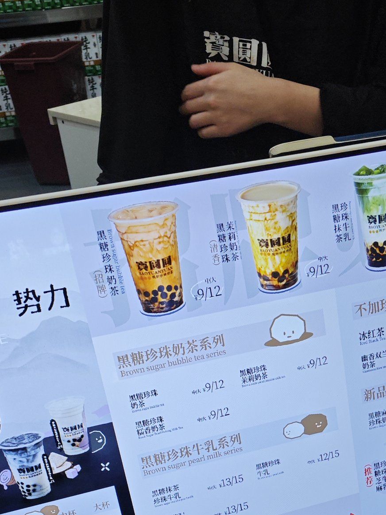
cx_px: 283
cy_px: 510
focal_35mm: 54
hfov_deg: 26.7
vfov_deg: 32.8
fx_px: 803
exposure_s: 1/200
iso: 80
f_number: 1.8
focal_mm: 5.43
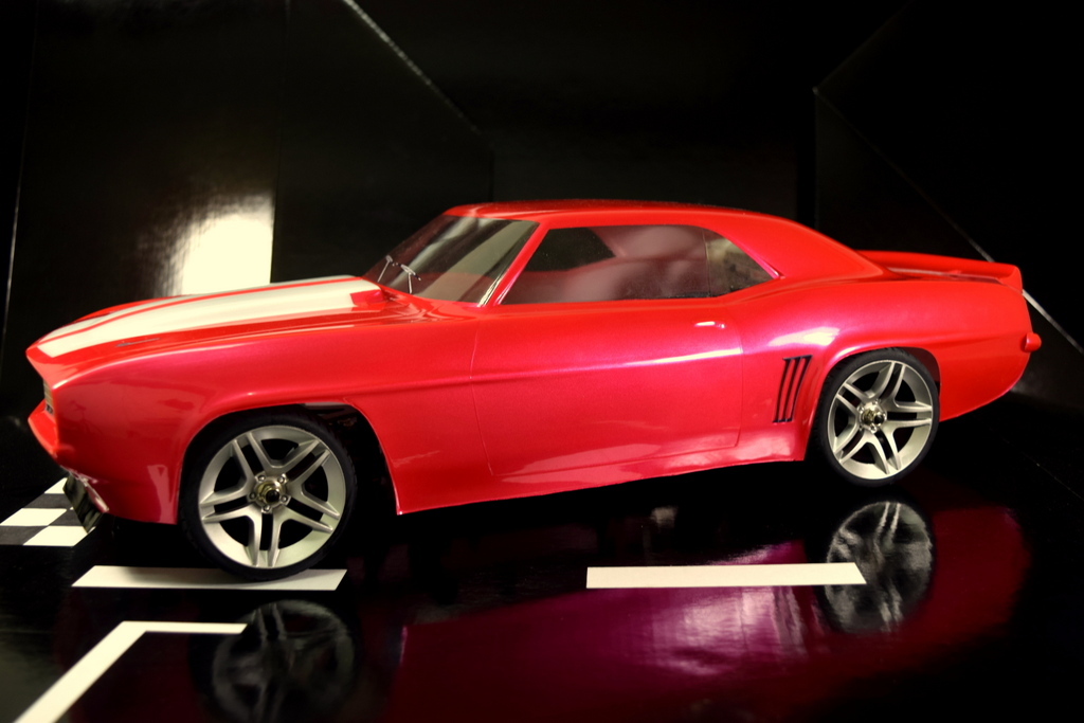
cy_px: 362
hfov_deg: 51.3
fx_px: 1129
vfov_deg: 35.5
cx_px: 542
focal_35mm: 38
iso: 100
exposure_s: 1/40
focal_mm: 25
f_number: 5
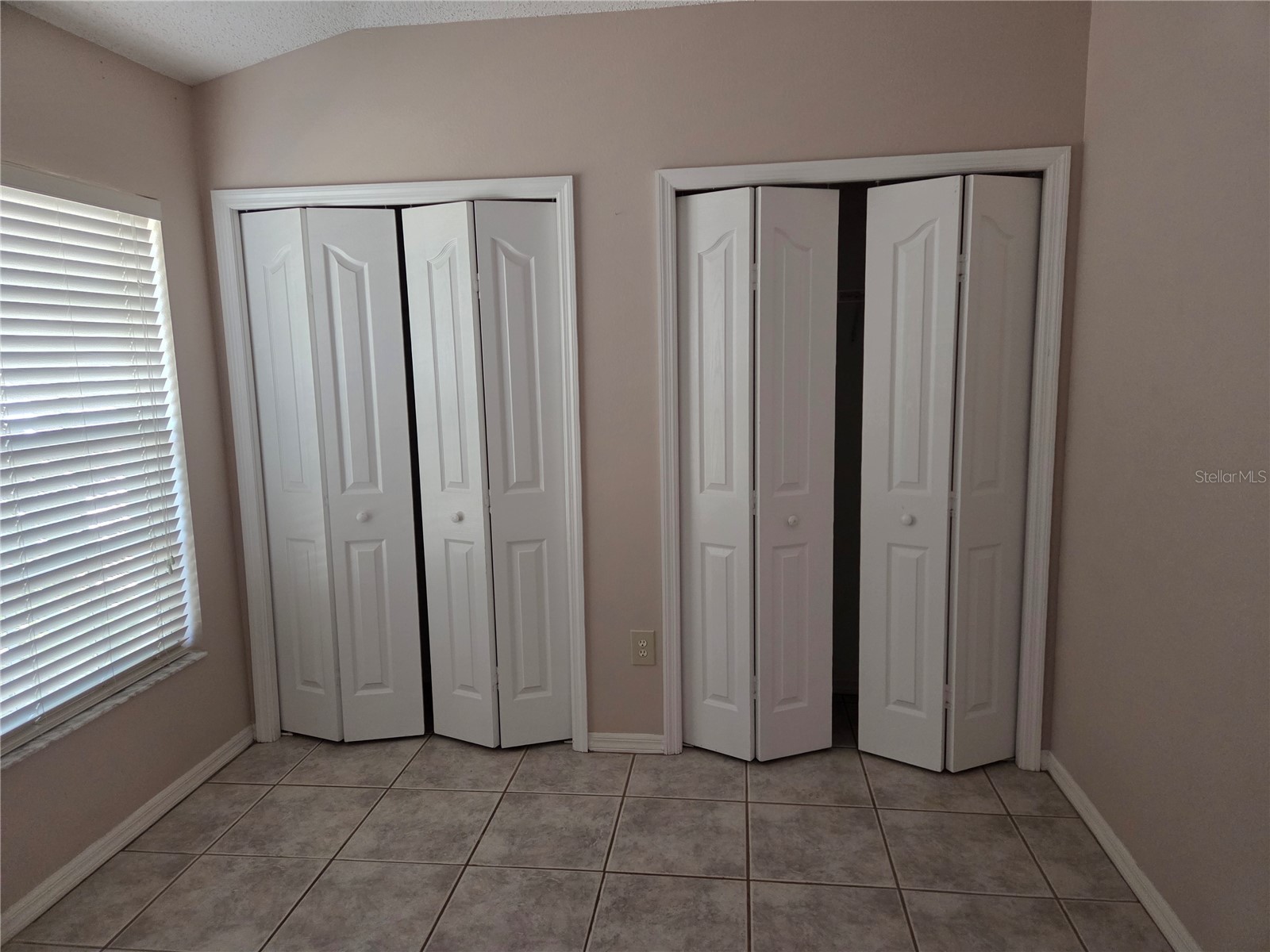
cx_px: 635
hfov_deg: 73.9
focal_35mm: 23
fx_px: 844
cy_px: 476
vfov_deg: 58.9
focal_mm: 5.4
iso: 640
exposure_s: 1/120
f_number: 1.8
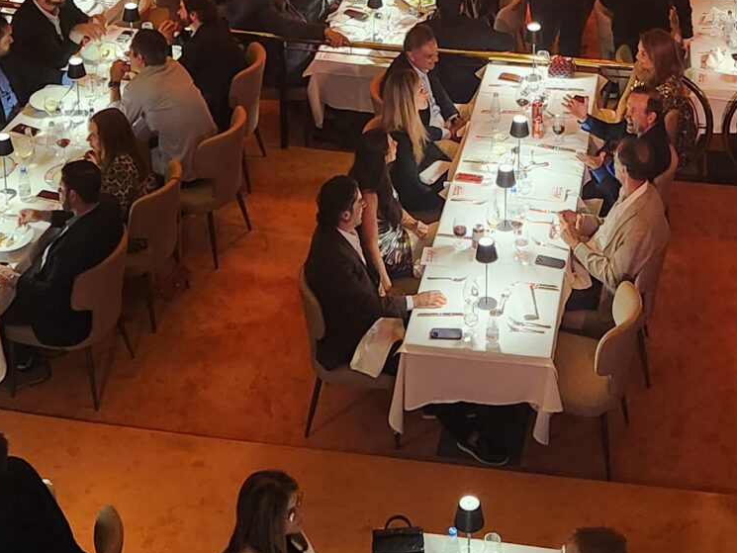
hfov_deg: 24.6
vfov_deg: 17.4
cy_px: -186
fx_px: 1682
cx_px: 481
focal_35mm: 79
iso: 500
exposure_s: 1/60
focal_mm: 5.4
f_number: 1.8
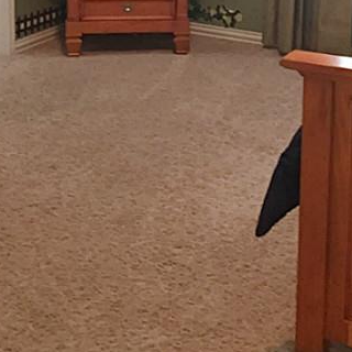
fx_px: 943
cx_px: 268
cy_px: -57
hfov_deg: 20.9
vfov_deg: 20.0
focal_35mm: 82
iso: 250
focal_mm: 4.15
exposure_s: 1/24
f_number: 2.2
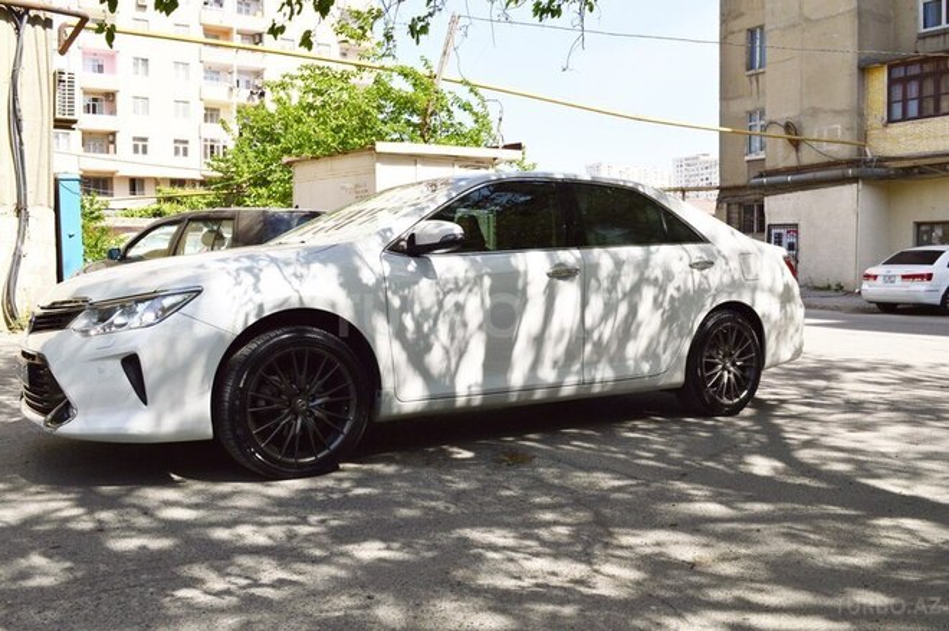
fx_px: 869
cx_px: 474
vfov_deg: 39.9
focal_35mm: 33
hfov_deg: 57.3
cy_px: 316
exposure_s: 1/500
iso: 400
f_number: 11
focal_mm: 22
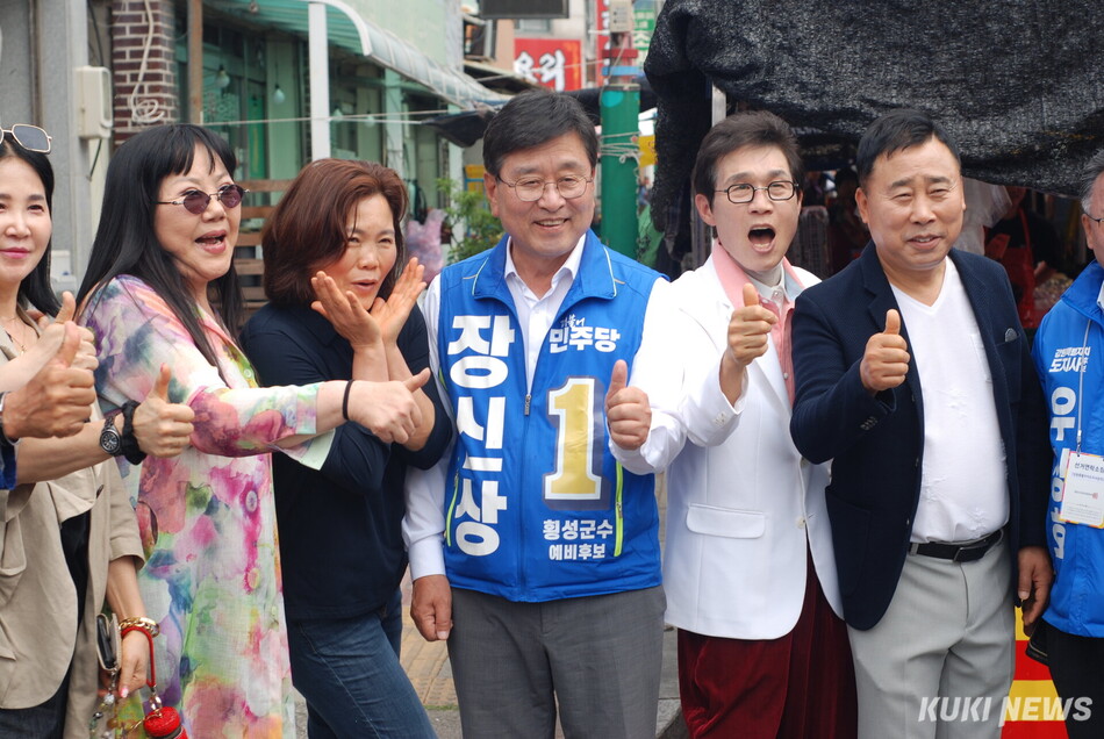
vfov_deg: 18.2
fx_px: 2303
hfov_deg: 27.0
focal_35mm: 75
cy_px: 370
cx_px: 552
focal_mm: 50
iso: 100
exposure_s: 1/200
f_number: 7.1
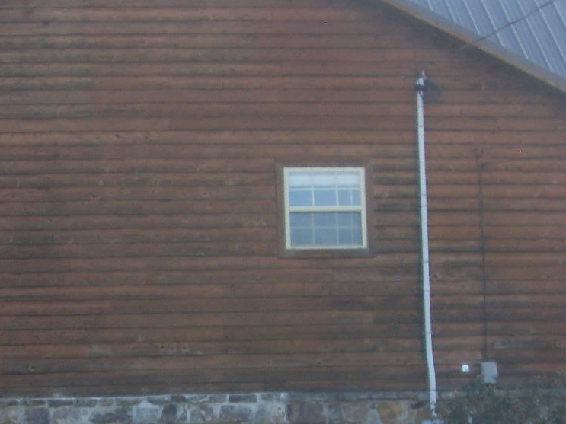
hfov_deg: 19.1
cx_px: 132
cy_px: 410
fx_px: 1668
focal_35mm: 102
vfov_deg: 14.3
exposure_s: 1/90
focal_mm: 6.3
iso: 80
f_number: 7
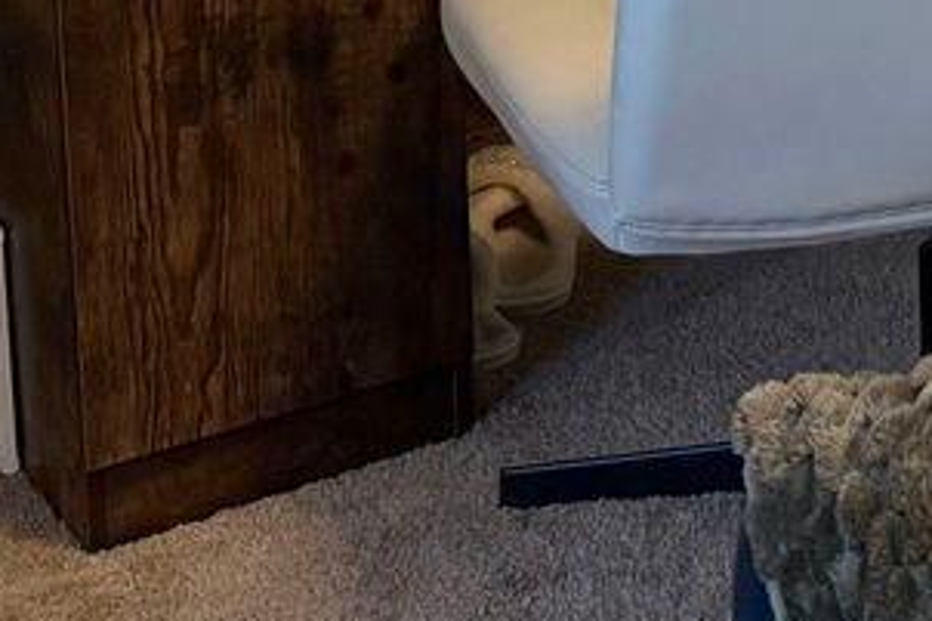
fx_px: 3208
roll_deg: -1.2
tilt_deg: -8.4
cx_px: 1719
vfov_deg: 10.1
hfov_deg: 14.4
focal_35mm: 124
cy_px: -684
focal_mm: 6.76
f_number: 1.78
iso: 250
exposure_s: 1/60
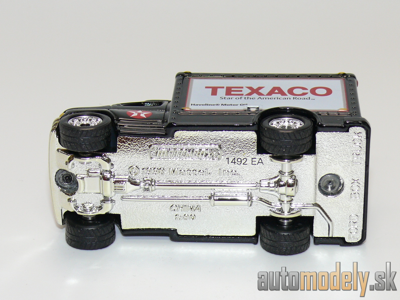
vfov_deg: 13.7
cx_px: 200
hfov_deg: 18.2
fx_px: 1248
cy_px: 150
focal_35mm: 108
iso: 100
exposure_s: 1/30
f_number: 4
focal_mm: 13.8
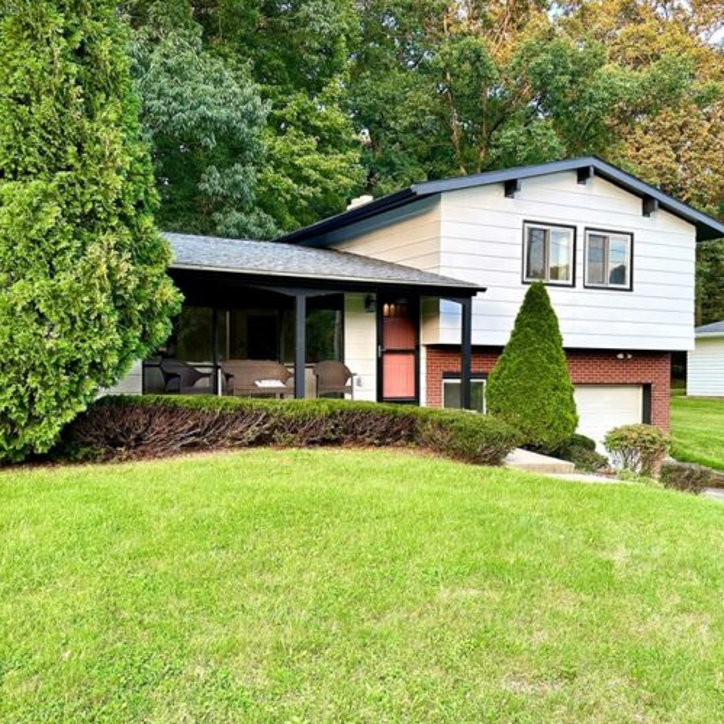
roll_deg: -1.1
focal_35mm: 34
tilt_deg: -0.4
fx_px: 805
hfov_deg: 48.4
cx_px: 366
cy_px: 390
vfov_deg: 48.4
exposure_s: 1/121
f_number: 1.78
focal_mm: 6.86
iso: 160
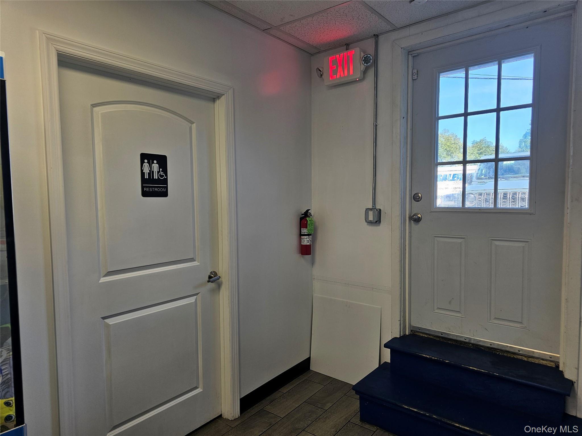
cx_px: 291
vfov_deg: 58.9
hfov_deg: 73.9
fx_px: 387
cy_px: 218
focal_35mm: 23
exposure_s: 1/120
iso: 50
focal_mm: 6.3
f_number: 1.7
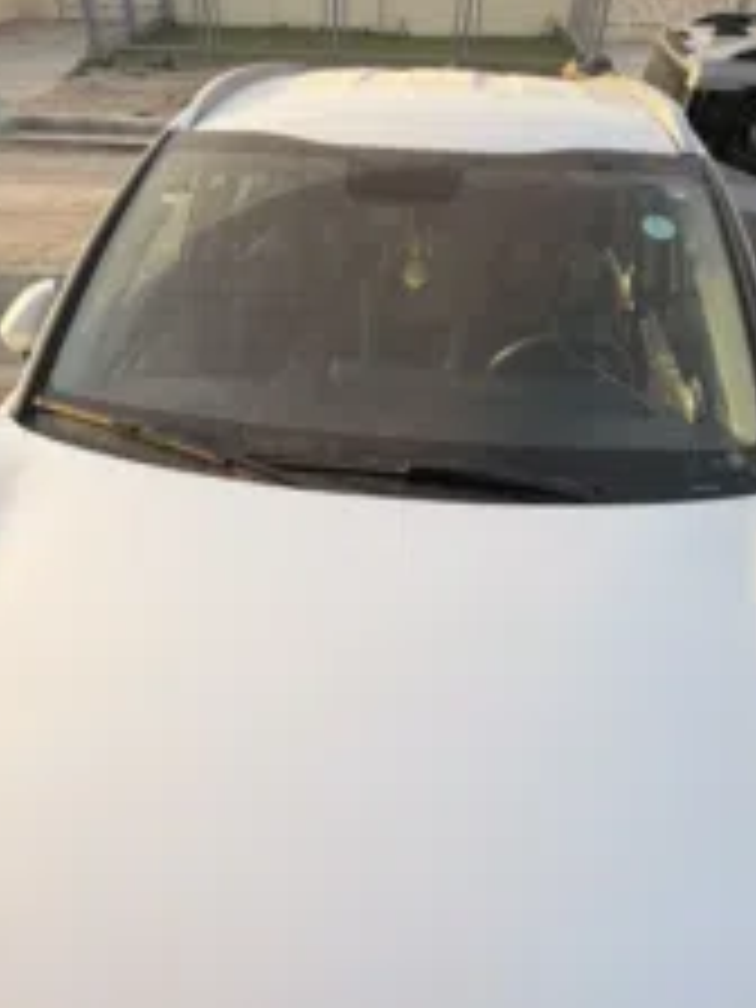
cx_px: 351
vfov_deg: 67.4
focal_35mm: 25
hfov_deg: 54.8
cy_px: 675
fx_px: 728
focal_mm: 2.22
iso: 50
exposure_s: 1/400
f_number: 2.2
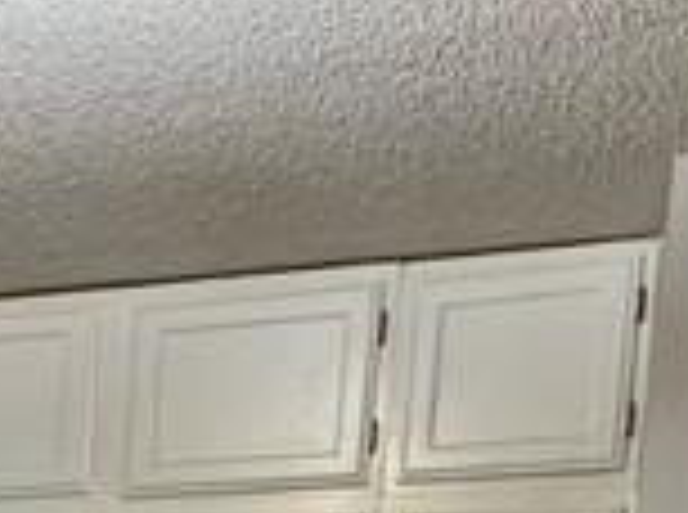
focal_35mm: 94
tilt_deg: -6.9
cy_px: 1048
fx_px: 1864
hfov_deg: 17.7
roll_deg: -2.4
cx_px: -468
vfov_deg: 13.3
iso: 800
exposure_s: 1/60
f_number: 2.2
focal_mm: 2.22
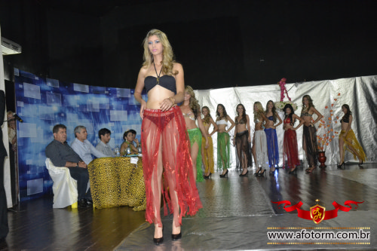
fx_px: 377
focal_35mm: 36
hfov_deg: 53.1
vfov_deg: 36.8
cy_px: 126
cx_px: 188
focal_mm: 24
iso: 3200
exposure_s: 1/60
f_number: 3.8
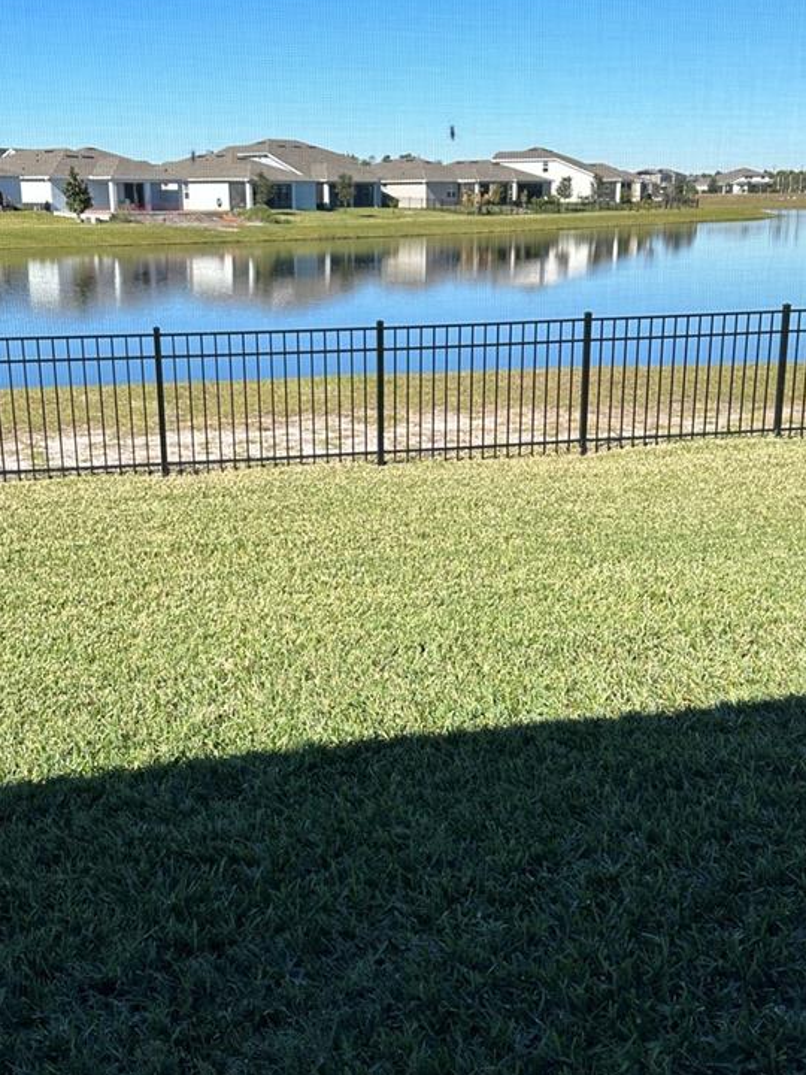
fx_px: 1242
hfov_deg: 36.0
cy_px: 545
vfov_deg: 46.8
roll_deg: +0.3
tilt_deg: -15.5
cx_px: 384
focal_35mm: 40
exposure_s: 1/2410
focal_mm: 6.86
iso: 80
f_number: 1.78
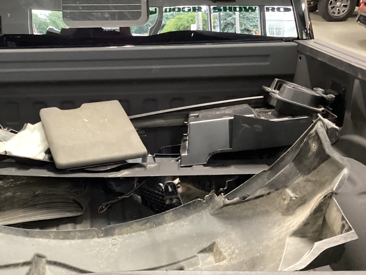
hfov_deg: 39.7
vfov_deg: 30.8
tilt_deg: -25.8
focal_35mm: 47
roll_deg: +2.6
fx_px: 497
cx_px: 109
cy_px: 171
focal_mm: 3.3
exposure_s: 1/30
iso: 500
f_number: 2.4
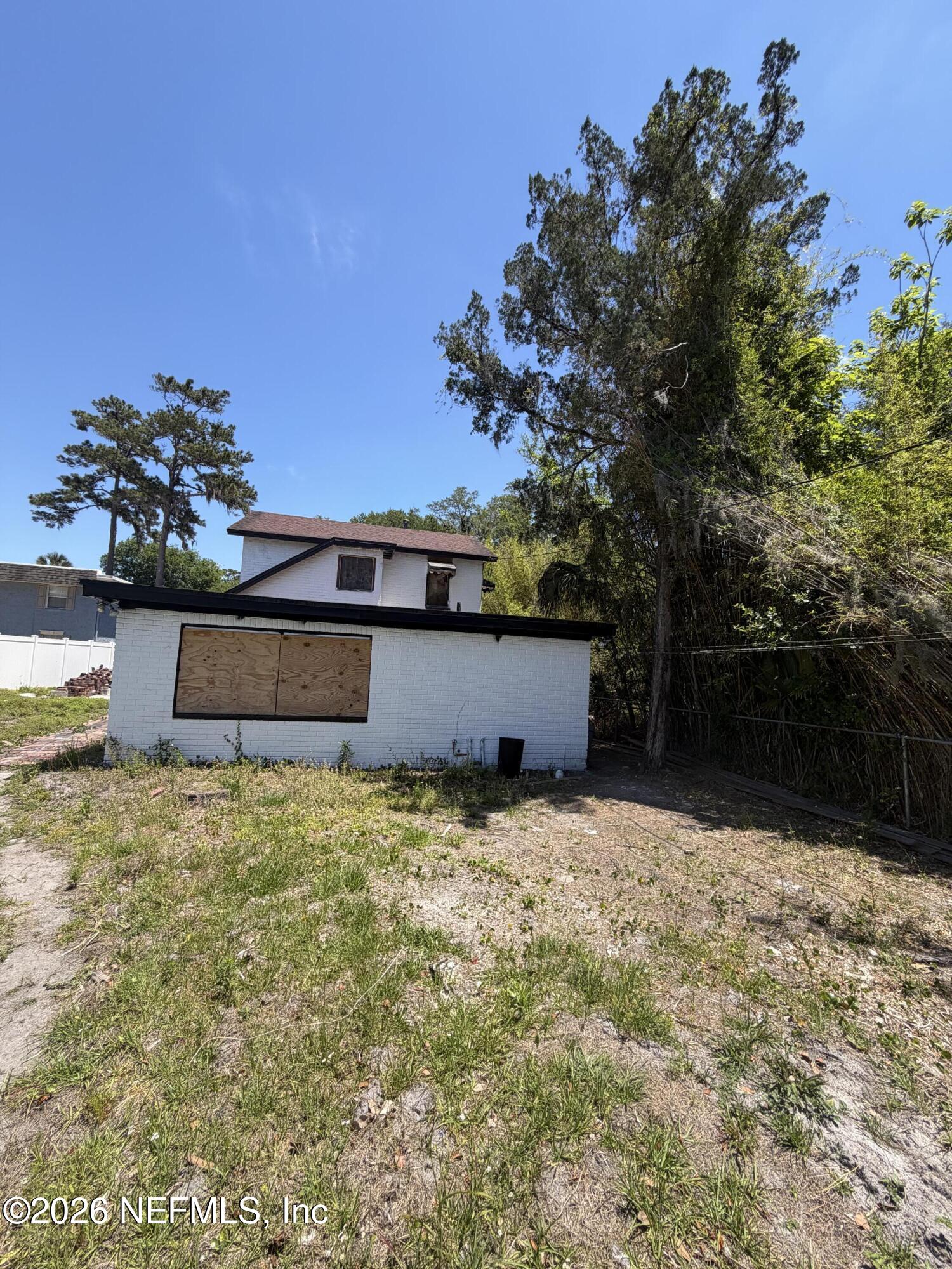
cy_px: 634
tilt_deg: +2.0
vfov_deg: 102.1
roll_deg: -2.9
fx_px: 513
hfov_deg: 85.7
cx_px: 476
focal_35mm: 14
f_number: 2.2
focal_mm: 2.22
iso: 32
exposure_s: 1/770
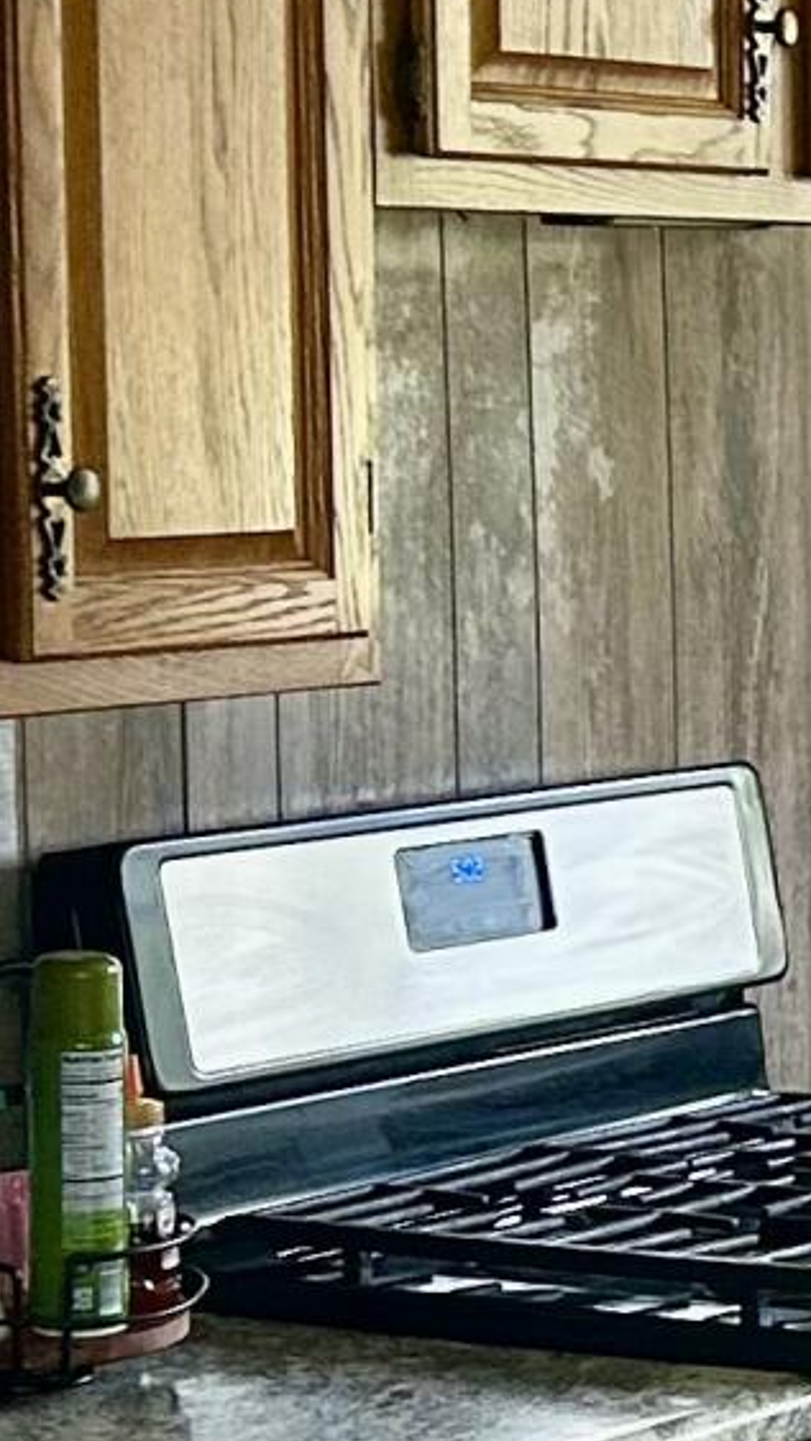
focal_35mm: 151
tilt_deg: -7.3
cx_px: 1811
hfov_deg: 7.6
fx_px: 5768
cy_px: 919
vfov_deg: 14.2
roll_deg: -0.3
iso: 125
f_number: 1.5
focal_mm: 5.7
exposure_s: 1/121
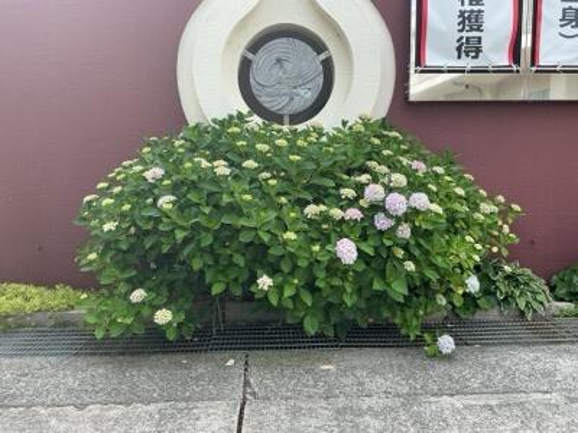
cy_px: 216
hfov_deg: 61.7
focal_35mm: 29
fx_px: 484
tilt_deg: -6.0
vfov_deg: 48.2
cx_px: 289
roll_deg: +0.9
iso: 25
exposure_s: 1/372
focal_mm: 3
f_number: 1.8
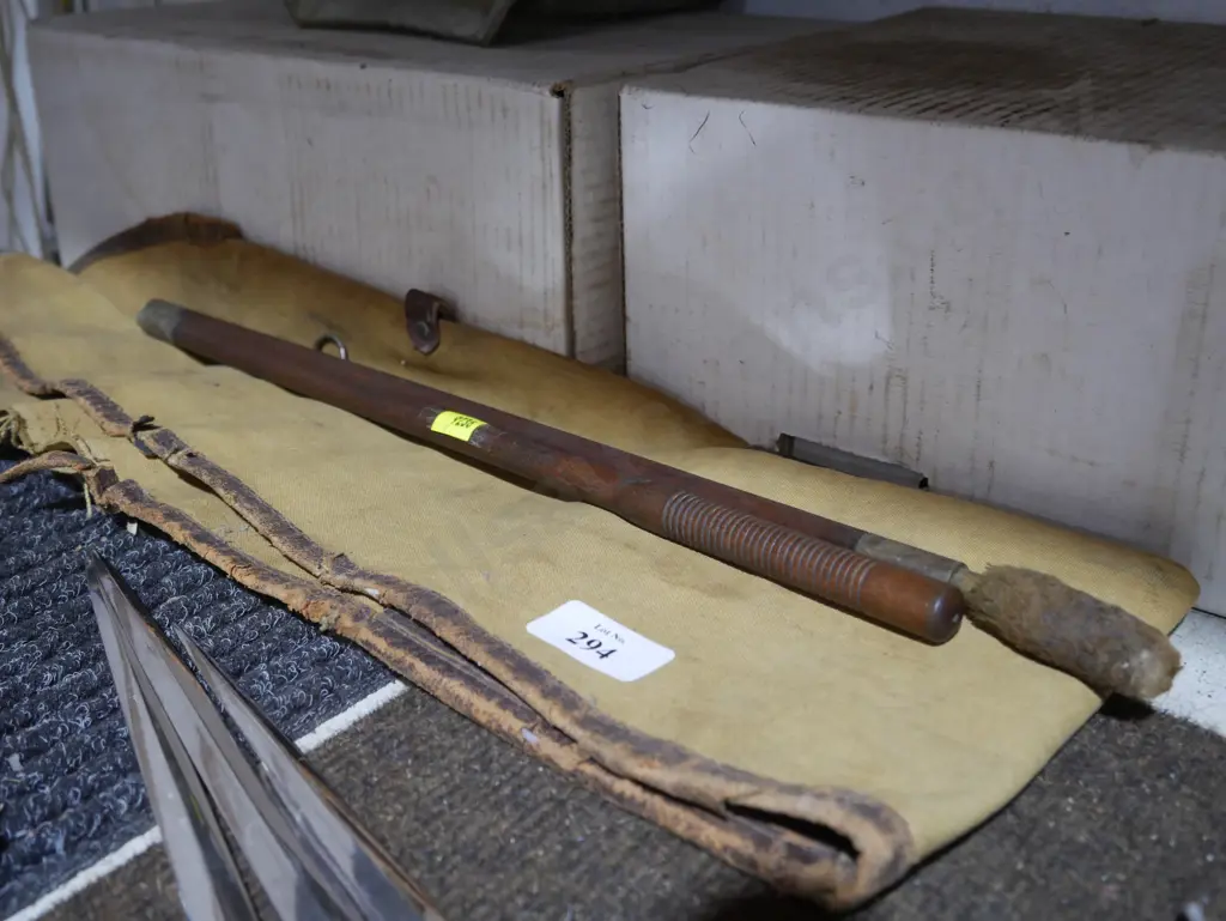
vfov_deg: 37.8
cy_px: 460
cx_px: 613
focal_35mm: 38
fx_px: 1346
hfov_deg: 49.0
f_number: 4.1
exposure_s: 1/60
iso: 1000
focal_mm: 19
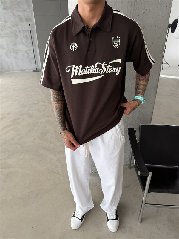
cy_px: 120
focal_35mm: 24
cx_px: 90
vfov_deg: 71.6
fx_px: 165
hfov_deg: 56.8
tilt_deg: -27.7
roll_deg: +0.9
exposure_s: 1/121
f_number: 1.78
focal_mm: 6.76
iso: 80
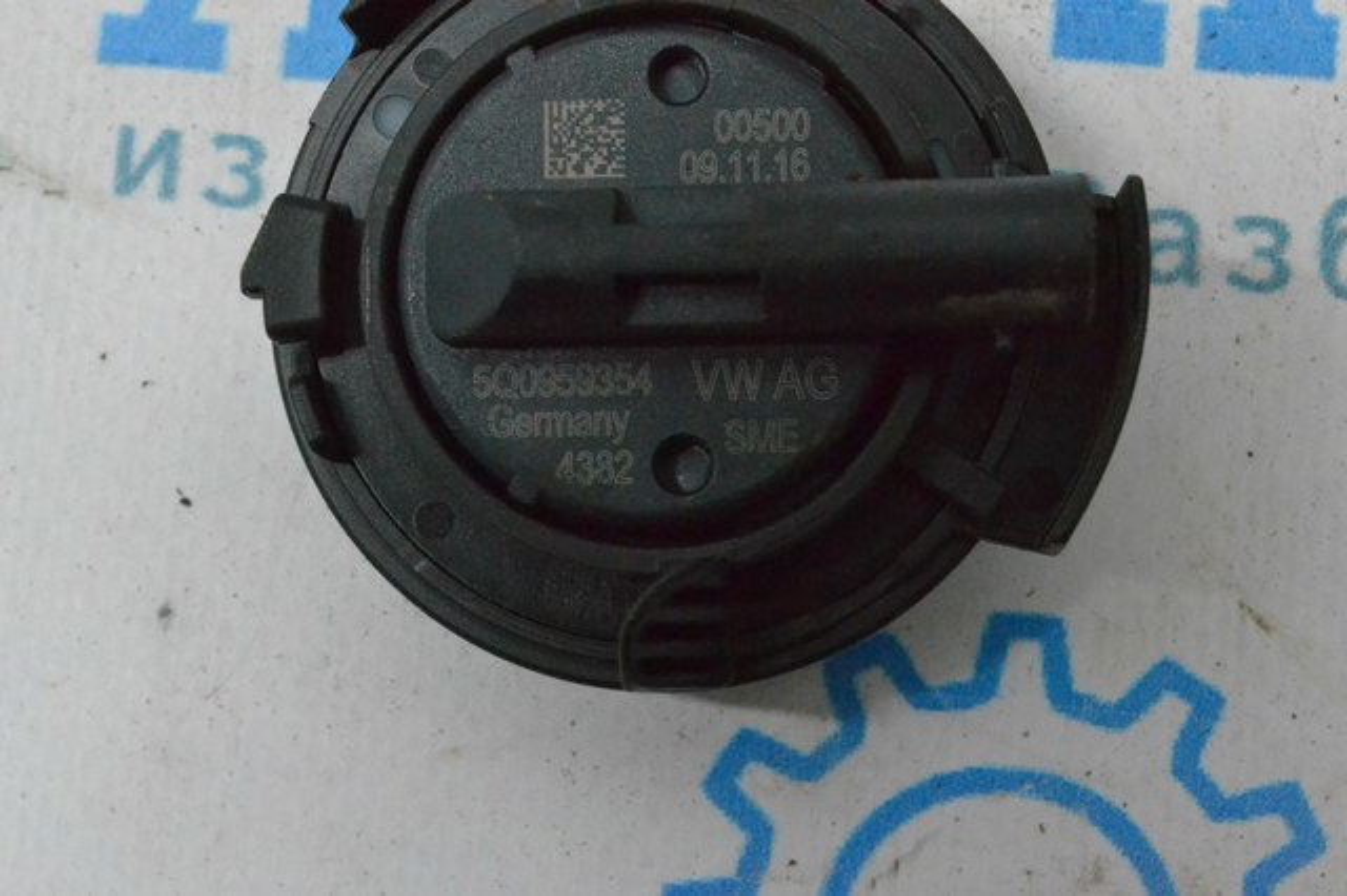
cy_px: 448
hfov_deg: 29.3
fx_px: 2580
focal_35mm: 69
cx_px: 674
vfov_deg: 19.7
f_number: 13
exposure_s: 1/160
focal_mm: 46
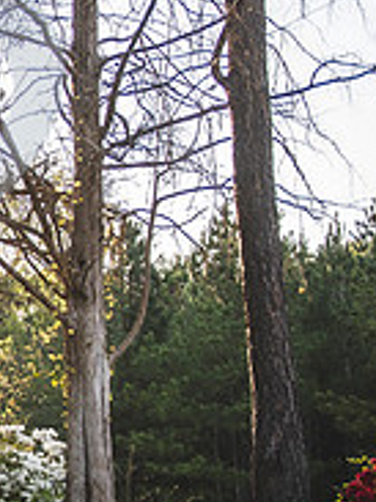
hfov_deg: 13.4
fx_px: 1377
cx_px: -372
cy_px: 306
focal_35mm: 95
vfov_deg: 20.6
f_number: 2.8
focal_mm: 31
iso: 100
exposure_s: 1/320
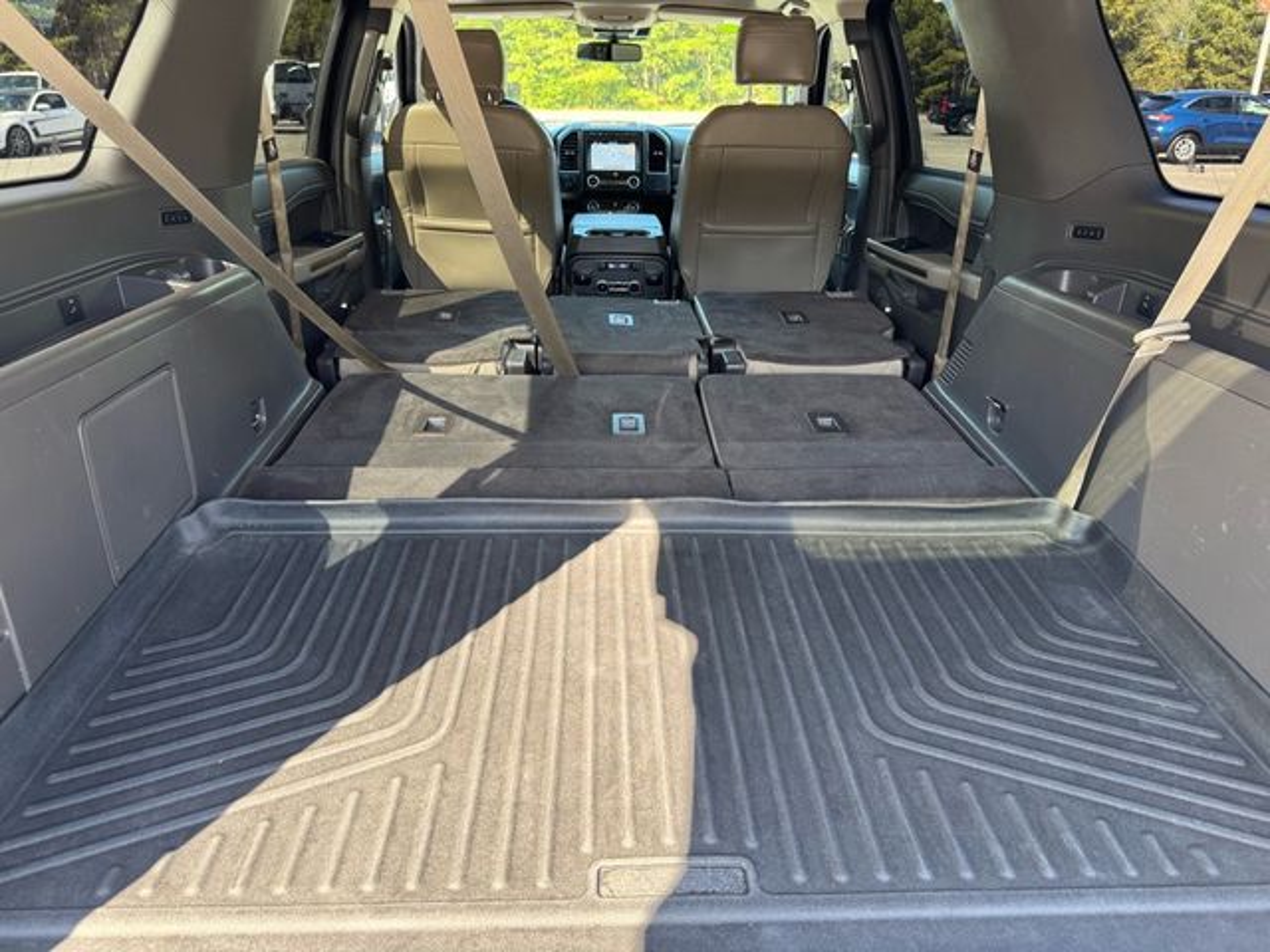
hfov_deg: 71.6
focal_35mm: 24
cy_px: 476
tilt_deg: -23.4
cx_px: 635
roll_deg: +0.6
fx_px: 881
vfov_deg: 56.8
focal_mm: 6.76
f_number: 1.78
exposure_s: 1/121
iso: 100
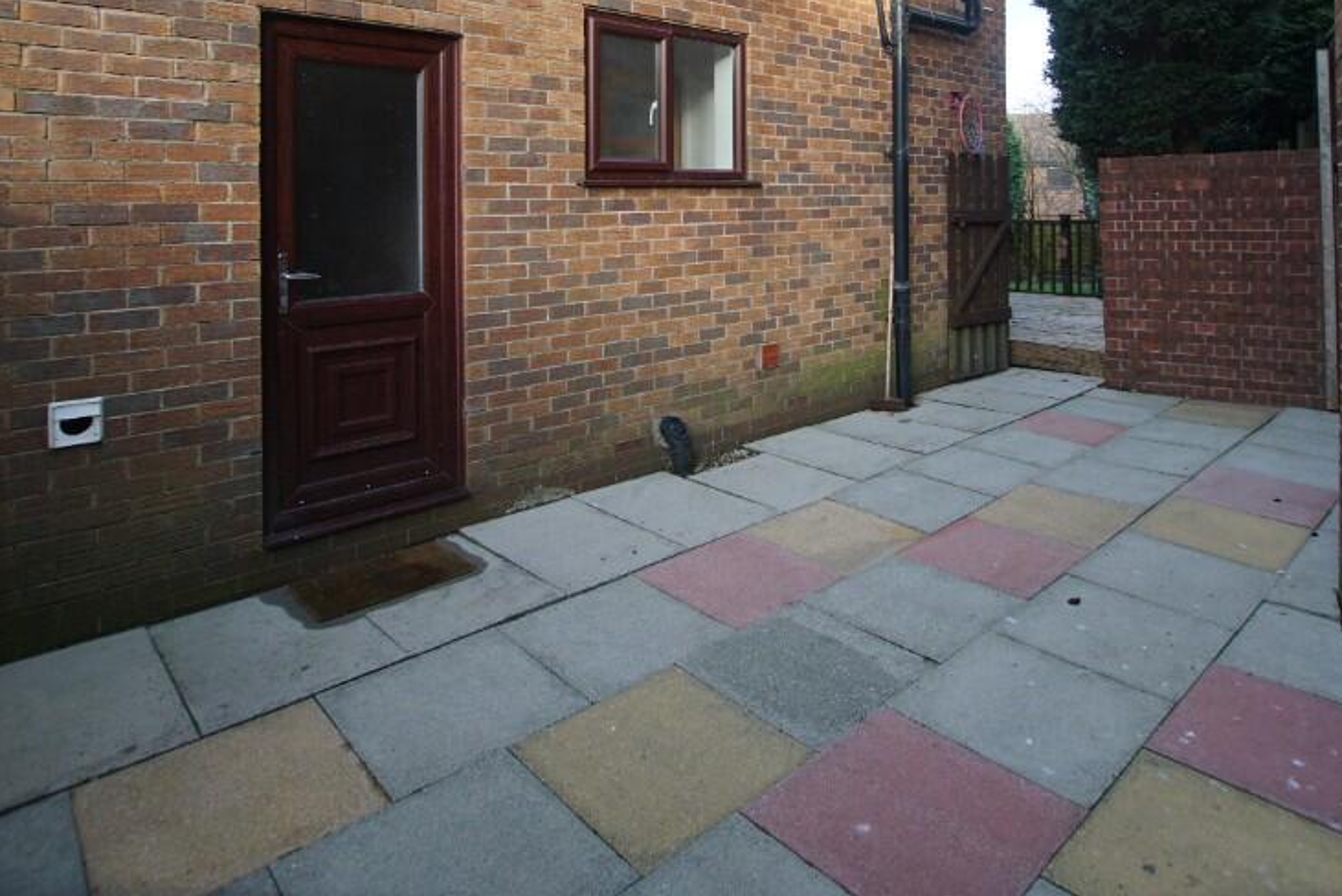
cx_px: 718
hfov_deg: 81.1
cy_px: 289
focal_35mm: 21
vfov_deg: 58.0
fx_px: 783
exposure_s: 1/160
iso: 320
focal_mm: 10
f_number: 4
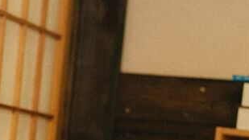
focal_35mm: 217
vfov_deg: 5.5
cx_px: -112
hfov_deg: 9.7
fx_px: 1433
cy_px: 279
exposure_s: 1/500
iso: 400
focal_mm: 61
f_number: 2.5
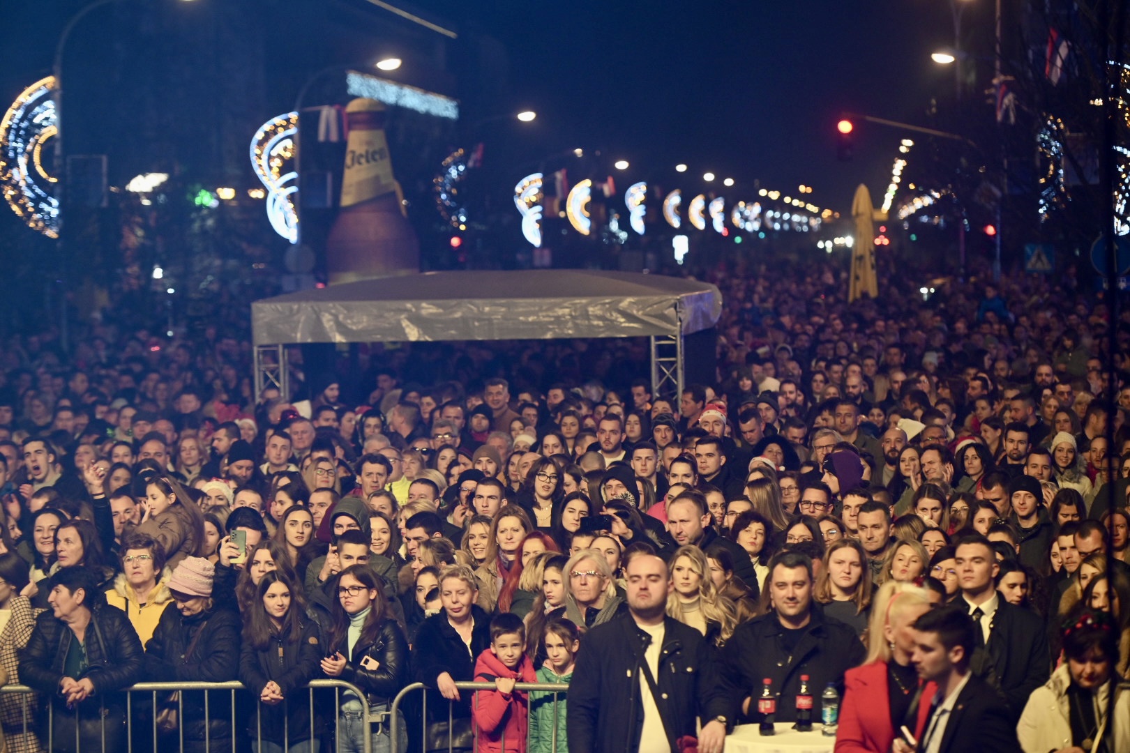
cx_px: 565
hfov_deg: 17.6
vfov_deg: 11.8
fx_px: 3641
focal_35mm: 116
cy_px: 376
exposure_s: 1/200
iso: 1600
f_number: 2.8
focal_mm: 116
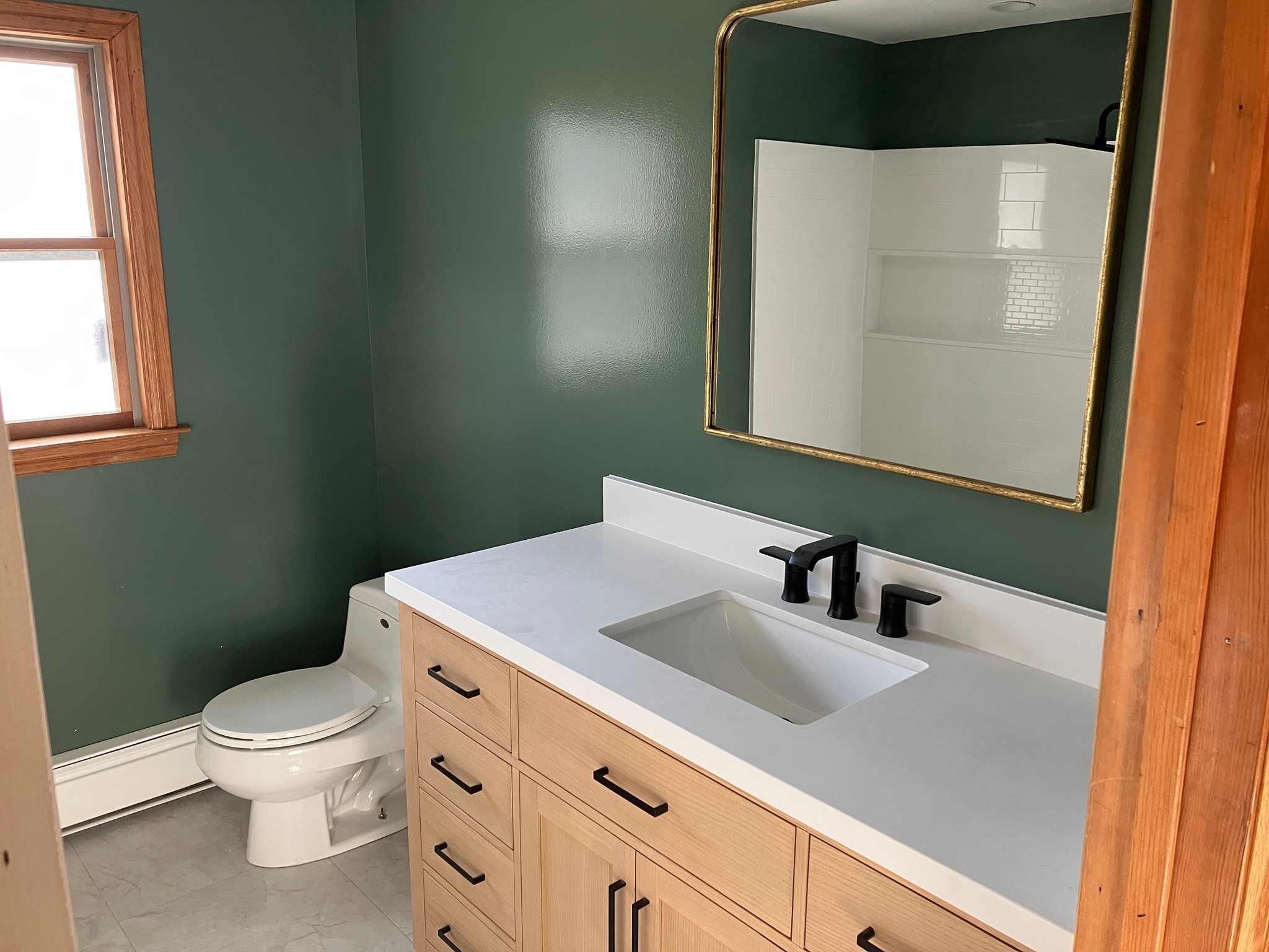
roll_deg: -1.6
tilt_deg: -13.3
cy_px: 476
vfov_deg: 49.7
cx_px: 634
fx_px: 1026
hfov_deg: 63.4
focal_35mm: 28
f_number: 1.8
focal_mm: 3.99
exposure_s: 1/94
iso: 80
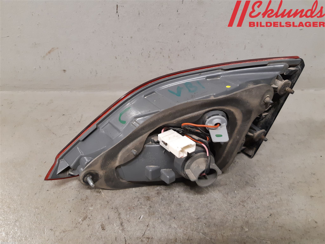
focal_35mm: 26
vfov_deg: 53.1
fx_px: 244
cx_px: 162
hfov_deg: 67.3
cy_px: 122
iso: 200
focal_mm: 3.93
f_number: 1.7
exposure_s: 1/50
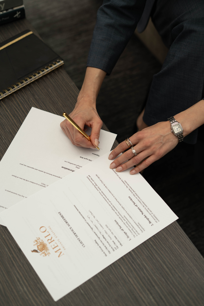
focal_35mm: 50
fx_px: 425
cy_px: 153
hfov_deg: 27.0
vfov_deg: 39.6
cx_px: 102
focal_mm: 50
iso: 100
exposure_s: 1/500
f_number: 2.5
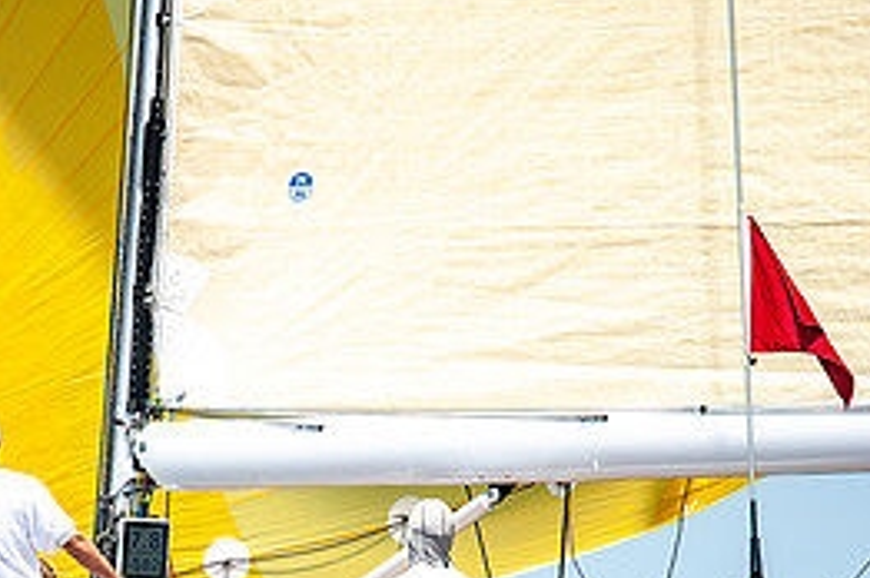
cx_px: 296
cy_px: 628
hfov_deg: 3.1
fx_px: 16051
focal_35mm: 665
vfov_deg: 2.1
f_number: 5
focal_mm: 300
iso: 250
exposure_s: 1/2500
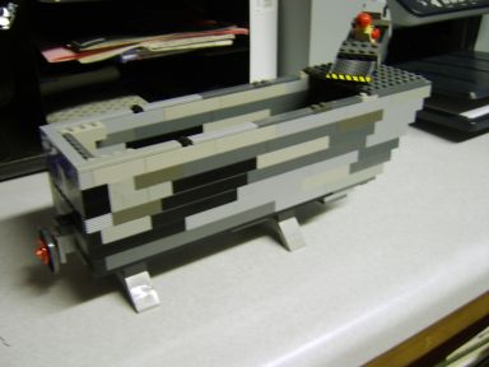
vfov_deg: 45.4
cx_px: 244
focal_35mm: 31
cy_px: 184
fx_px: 438
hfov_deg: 58.4
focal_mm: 8.13
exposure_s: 1/8
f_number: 2.7
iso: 71
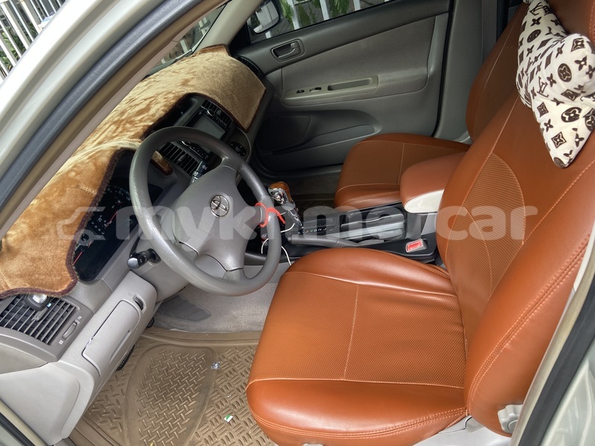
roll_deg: +20.0
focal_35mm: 26
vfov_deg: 53.1
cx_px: 298
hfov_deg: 67.3
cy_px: 223
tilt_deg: -33.4
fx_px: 447
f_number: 1.8
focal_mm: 4.25
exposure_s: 1/121
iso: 125
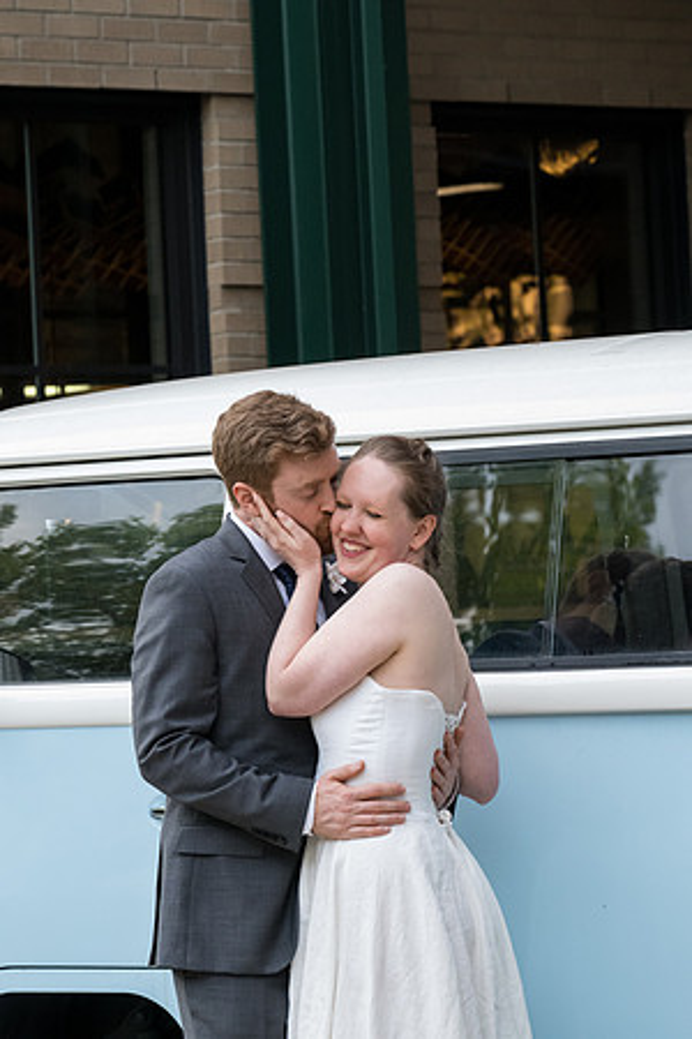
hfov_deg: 9.1
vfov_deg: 13.6
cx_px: 346
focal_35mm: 151
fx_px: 4353
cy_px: 520
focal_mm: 101
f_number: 6.3
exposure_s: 1/320
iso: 3200
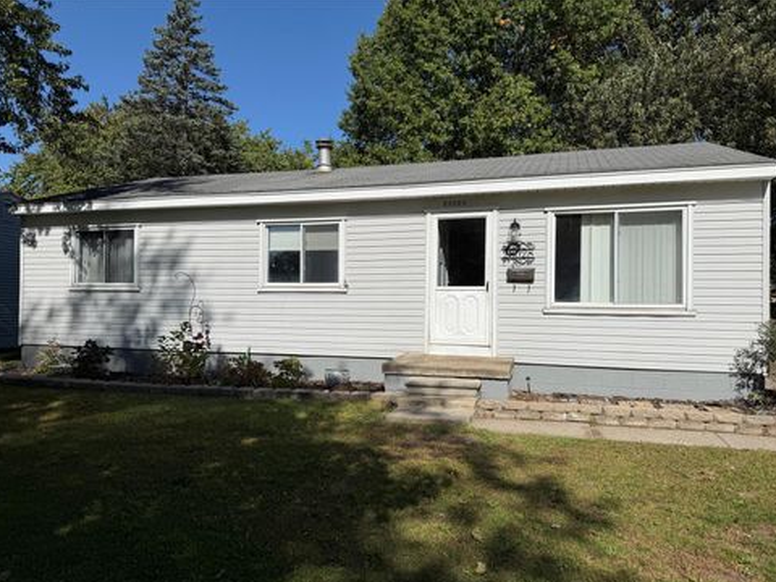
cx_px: 386
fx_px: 560
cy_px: 302
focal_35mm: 25
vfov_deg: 54.9
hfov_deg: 69.4
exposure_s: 1/10309
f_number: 1.78
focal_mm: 6.76
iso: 80
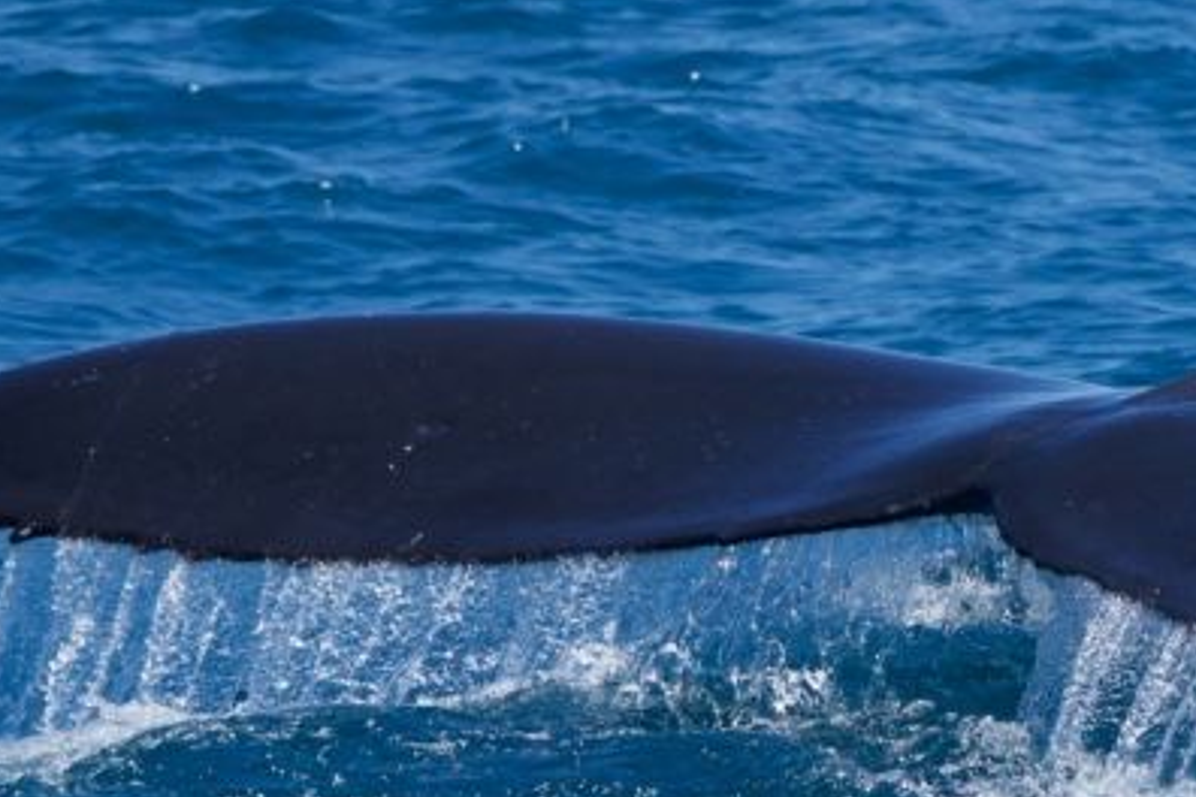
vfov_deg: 1.5
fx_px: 30595
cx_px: 749
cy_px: 569
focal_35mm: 921
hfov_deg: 2.2
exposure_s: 1/3200
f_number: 8
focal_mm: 456
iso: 1250
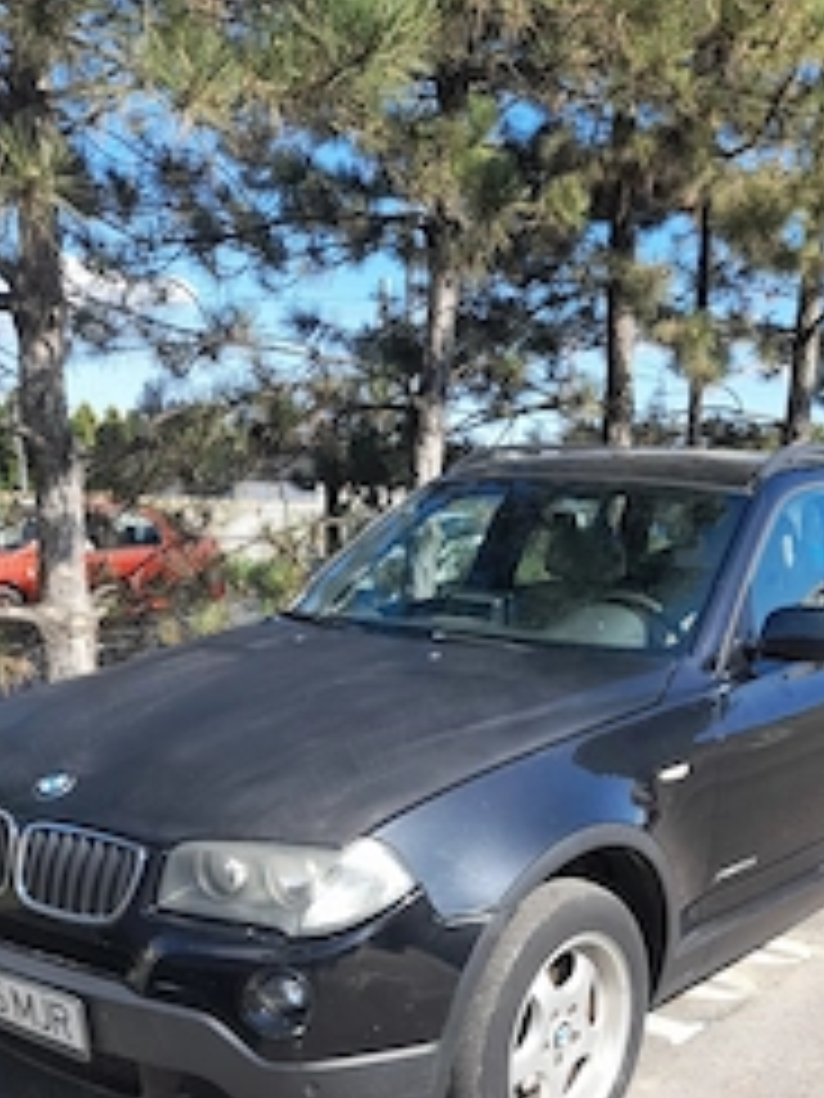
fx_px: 1301
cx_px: 540
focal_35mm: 41
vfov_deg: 44.3
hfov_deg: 34.8
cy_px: 824
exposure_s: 1/324
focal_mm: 4.6
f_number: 2
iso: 20
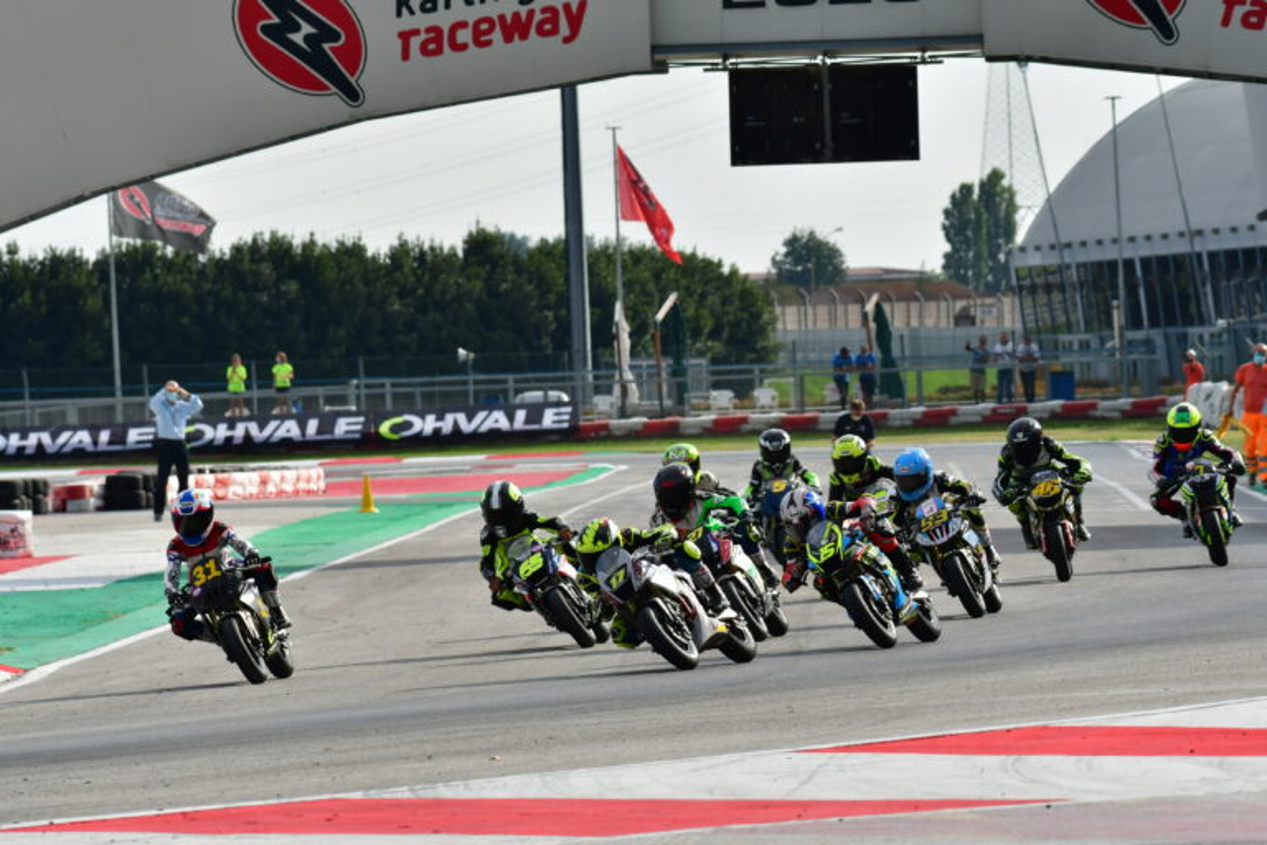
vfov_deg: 4.6
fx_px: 10558
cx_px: 634
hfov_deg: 6.9
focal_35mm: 300
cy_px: 422
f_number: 9
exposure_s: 1/800
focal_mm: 200
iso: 400
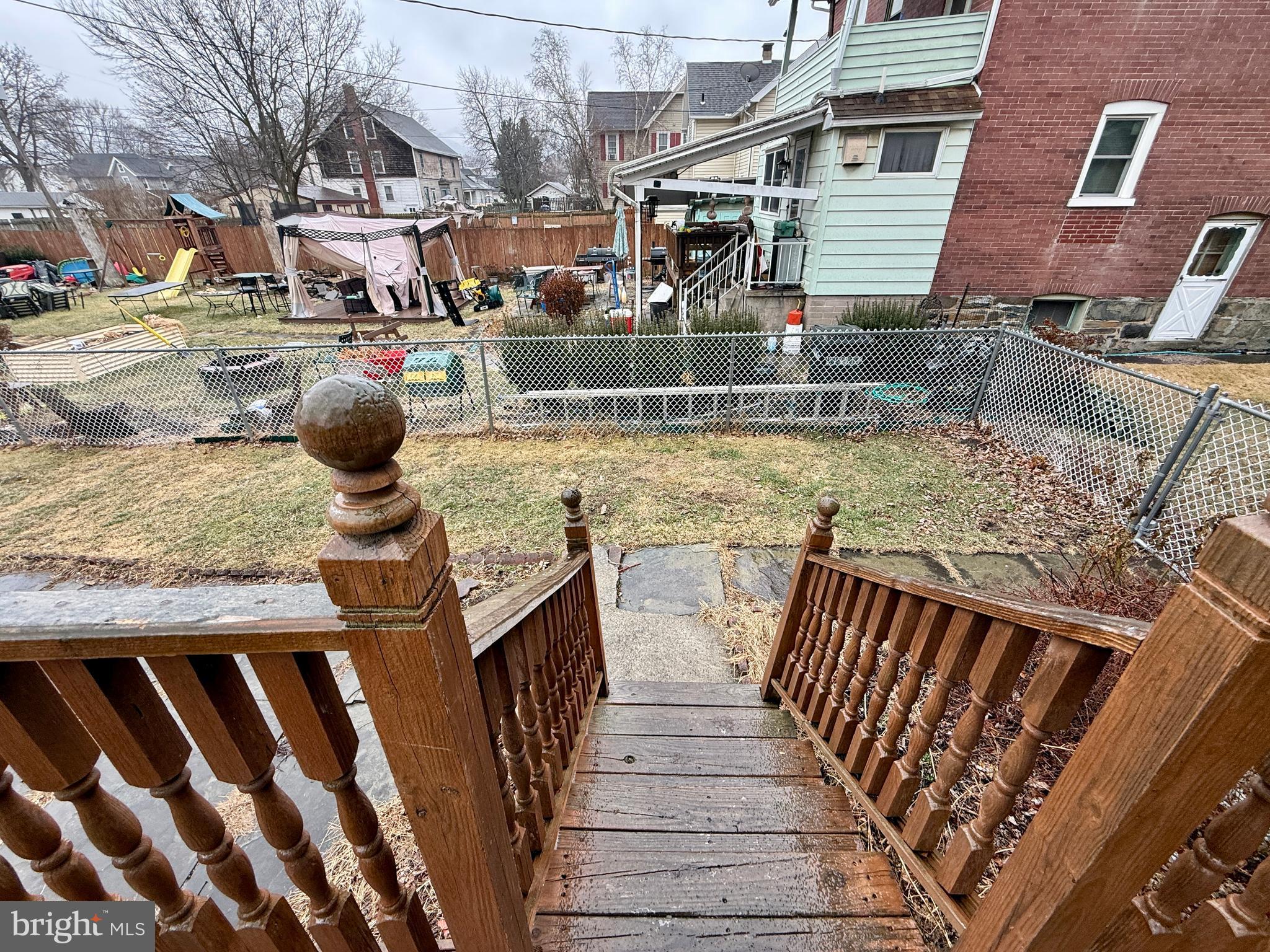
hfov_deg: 102.1
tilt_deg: -29.0
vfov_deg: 85.7
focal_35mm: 14
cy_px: 476
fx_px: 514
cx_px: 635
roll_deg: +0.7
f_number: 2.2
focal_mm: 2.22
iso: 80
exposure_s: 1/99
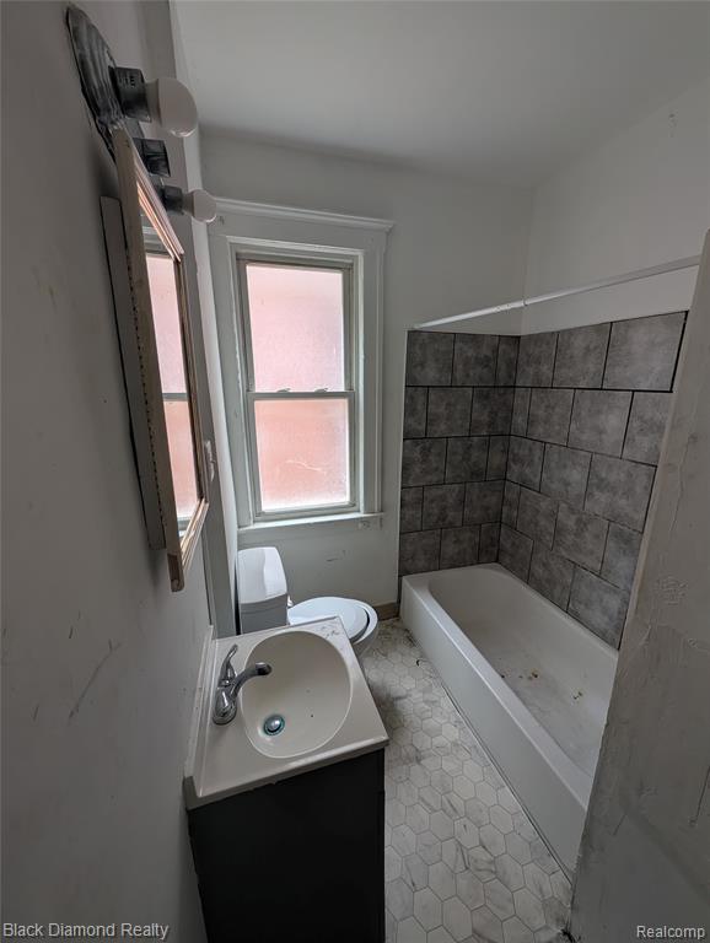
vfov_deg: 110.5
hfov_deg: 94.6
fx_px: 327
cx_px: 355
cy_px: 472
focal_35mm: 12
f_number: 1.7
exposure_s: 1/20.4
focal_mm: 2.02
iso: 97
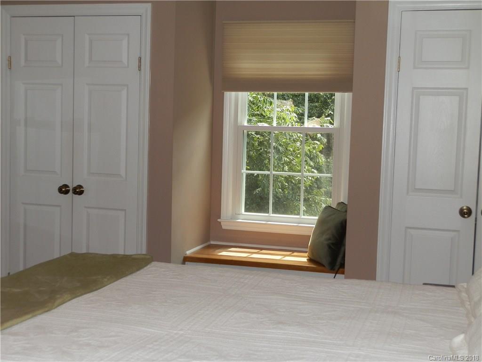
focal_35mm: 47
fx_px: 654
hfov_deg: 40.4
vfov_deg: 30.9
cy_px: 181
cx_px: 241
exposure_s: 1/80
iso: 100
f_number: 3.5
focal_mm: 8.51
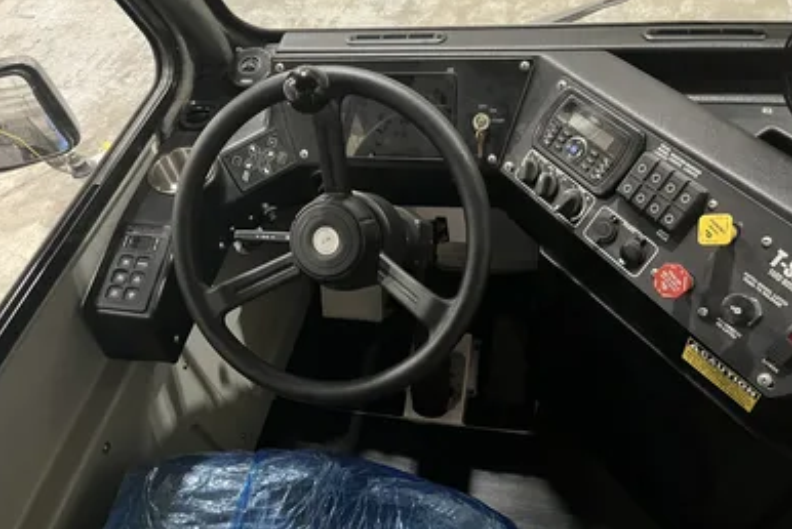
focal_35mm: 28
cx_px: 400
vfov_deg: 46.4
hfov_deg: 65.4
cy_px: 281
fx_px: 616
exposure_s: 1/31
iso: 640
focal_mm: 5.1
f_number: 1.6
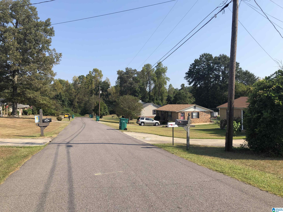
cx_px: 142
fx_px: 229
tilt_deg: -1.0
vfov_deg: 49.7
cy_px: 106
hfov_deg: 63.4
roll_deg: +1.4
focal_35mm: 28
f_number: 1.8
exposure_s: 1/1715
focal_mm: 4
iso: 20
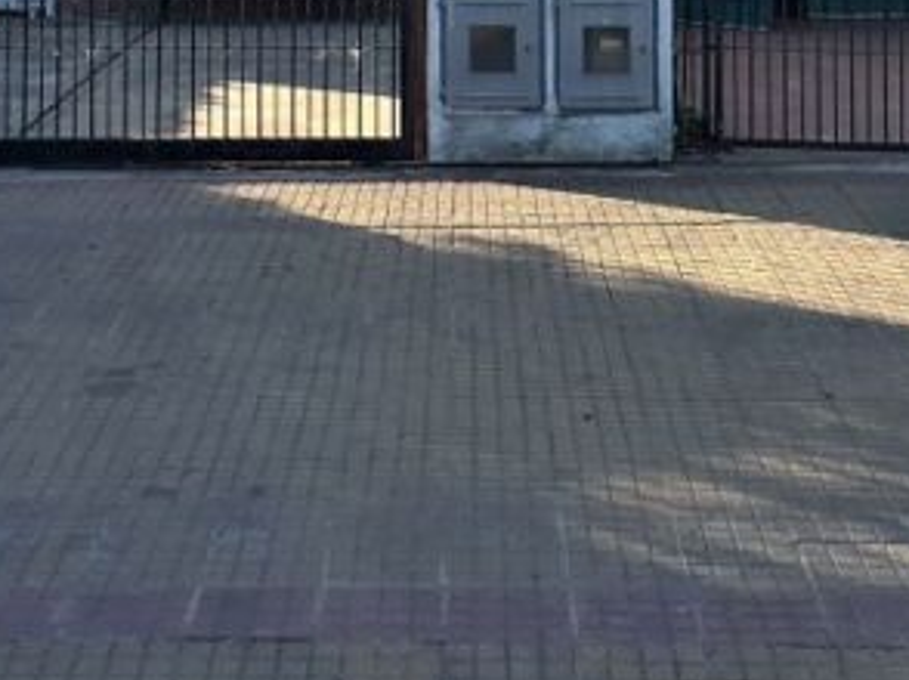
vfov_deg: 17.4
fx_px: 2073
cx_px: 454
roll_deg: +0.0
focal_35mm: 79
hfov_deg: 24.7
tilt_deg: +1.2
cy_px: -229
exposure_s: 1/331
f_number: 2.2
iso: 25
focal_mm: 4.15
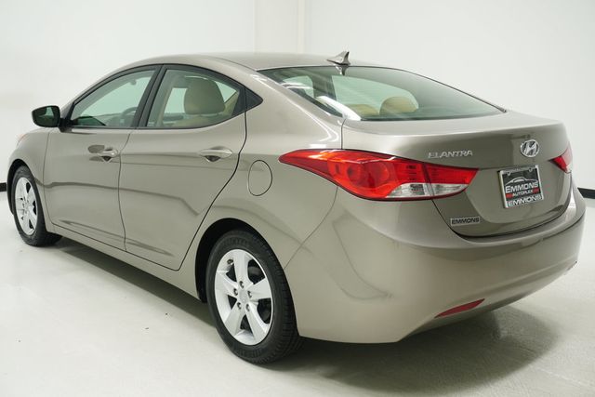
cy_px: 198
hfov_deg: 49.5
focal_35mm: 39
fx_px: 645
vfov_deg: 34.2
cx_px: 298
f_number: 5.6
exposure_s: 1/200
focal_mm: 26
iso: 800
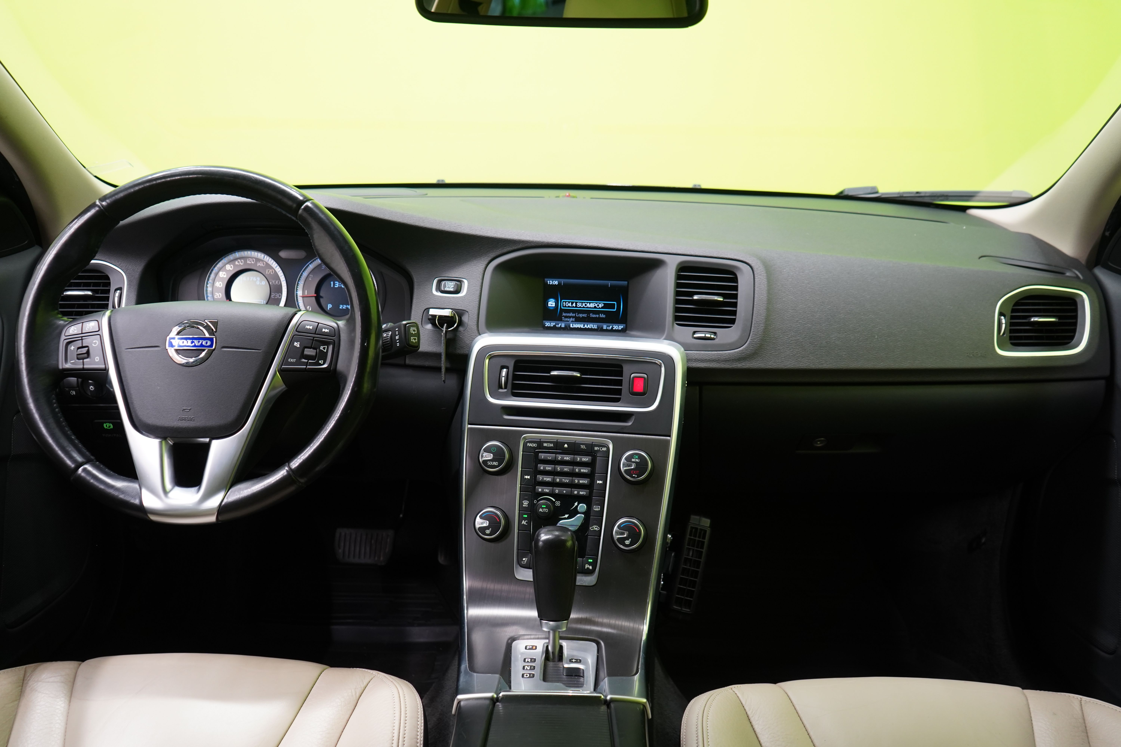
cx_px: 560
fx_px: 903
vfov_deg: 45.0
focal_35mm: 29
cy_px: 374
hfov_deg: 63.7
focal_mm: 29
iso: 1250
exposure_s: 1/25
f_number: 5
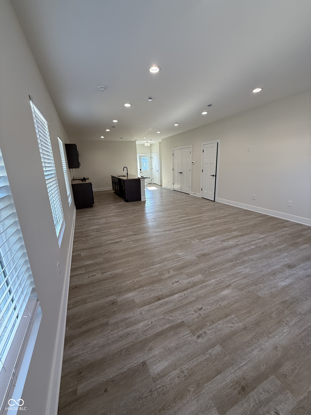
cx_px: 156
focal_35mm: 14
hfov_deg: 85.7
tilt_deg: -14.8
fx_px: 168
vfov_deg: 102.1
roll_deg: +1.7
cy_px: 208
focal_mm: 2.22
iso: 125
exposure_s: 1/120
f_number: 2.2
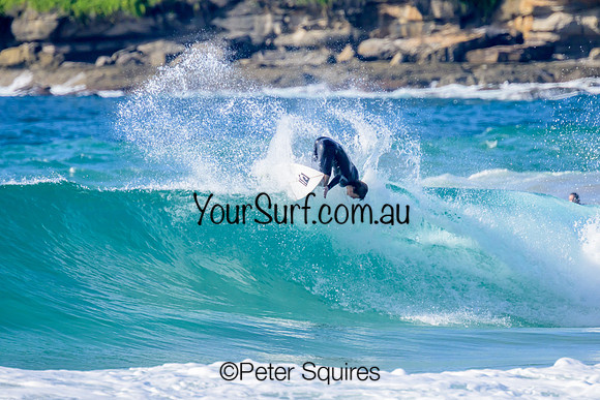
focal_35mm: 832
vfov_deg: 1.7
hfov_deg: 2.5
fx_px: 13871
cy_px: 197
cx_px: 304
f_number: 11
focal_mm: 800
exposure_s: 1/2000
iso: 1250
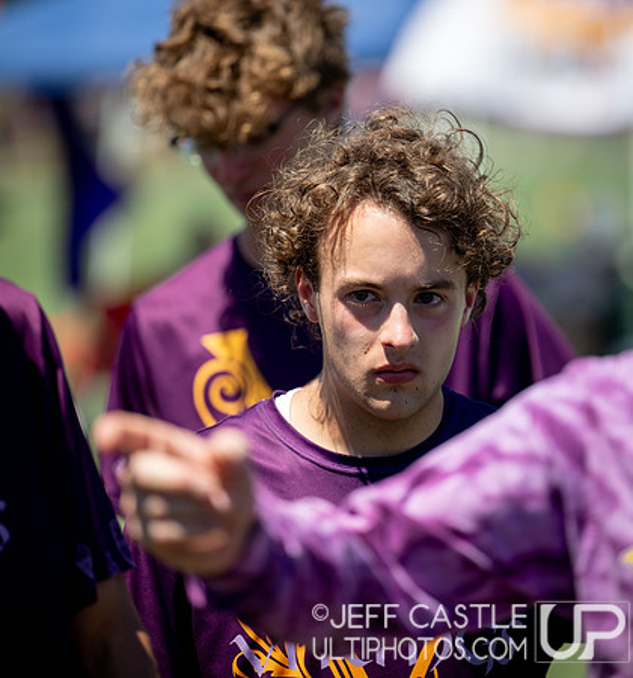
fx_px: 5972
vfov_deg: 6.5
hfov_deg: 6.1
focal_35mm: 279
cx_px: 410
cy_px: 320
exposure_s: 1/2000
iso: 80
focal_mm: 200
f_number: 2.8
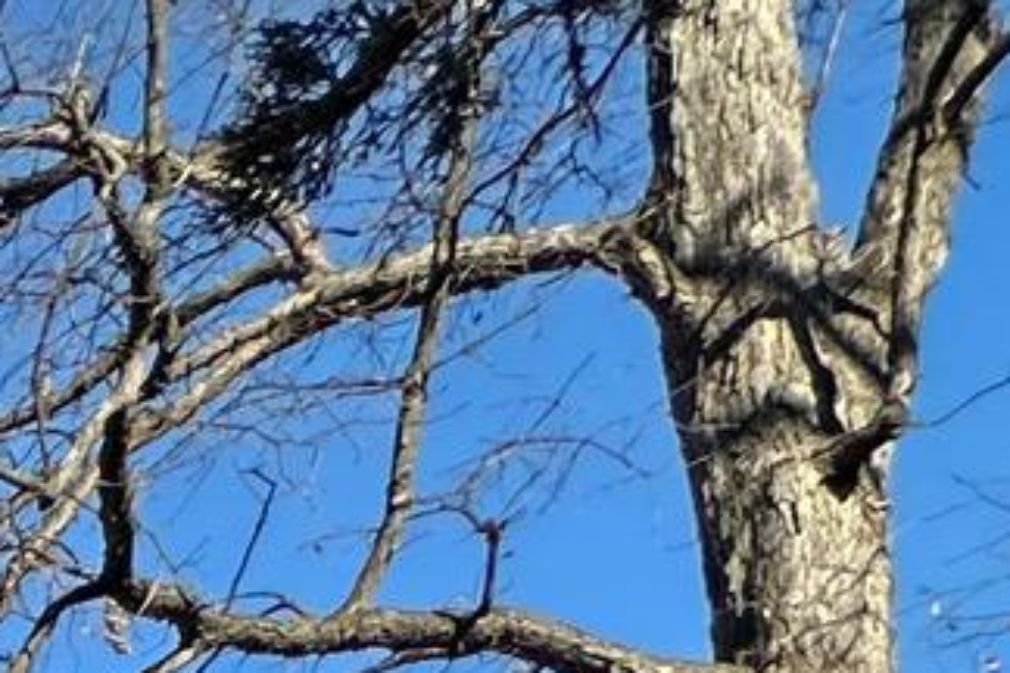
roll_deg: +3.8
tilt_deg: -3.0
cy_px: 2337
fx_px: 2581
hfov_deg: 13.7
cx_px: -1568
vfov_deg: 9.4
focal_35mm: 92
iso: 40
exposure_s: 1/1276
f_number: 2.2
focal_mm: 2.22
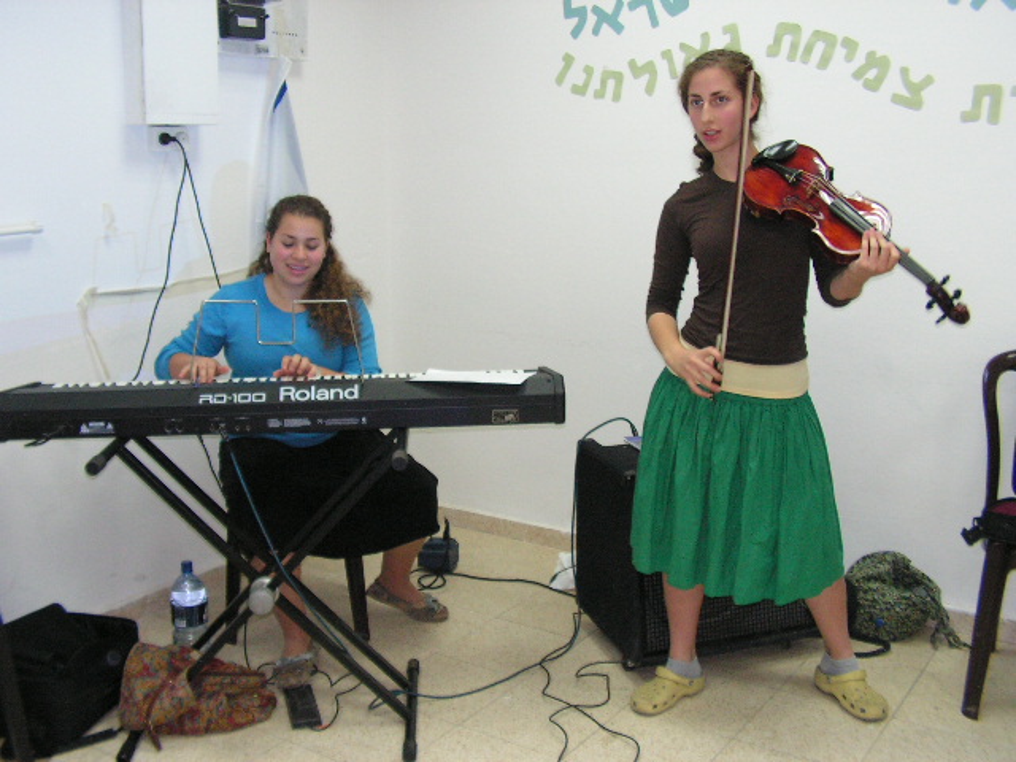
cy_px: 381
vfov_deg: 37.7
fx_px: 1115
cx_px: 508
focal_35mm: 38
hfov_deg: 49.0
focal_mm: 6.4
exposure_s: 1/40
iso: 200
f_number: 3.2
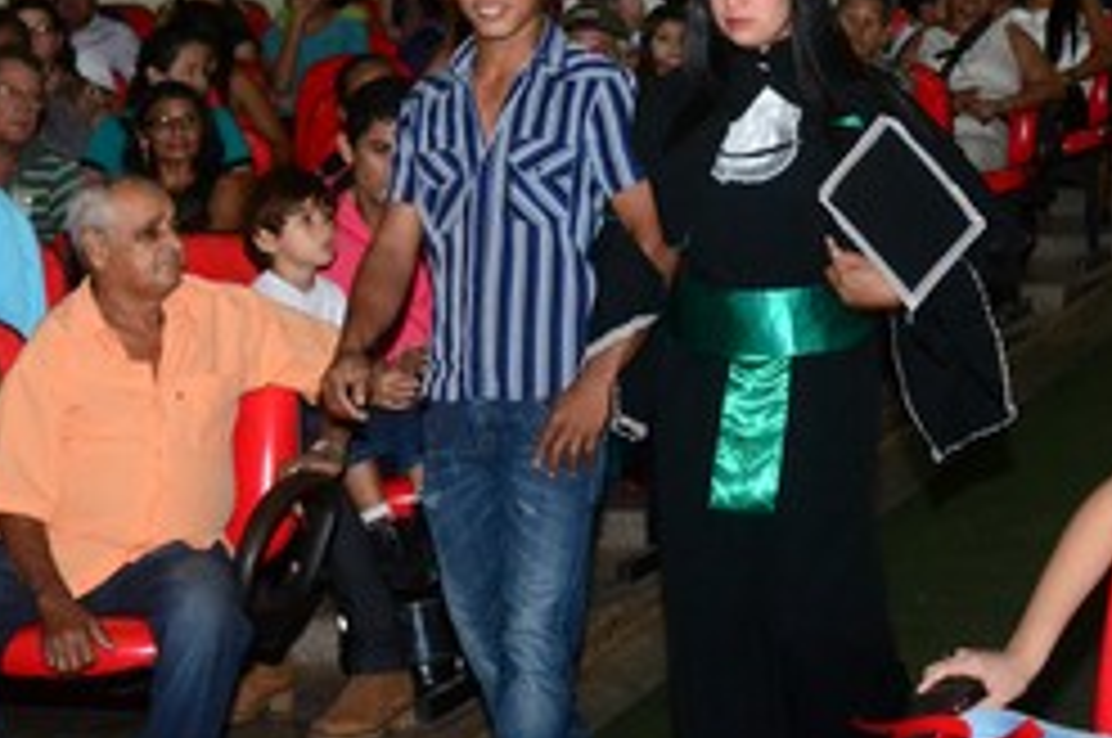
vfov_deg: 13.1
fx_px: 3208
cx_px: 455
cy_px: 324
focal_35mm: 104
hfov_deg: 19.6
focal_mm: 38
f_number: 7.1
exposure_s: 1/80
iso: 3200
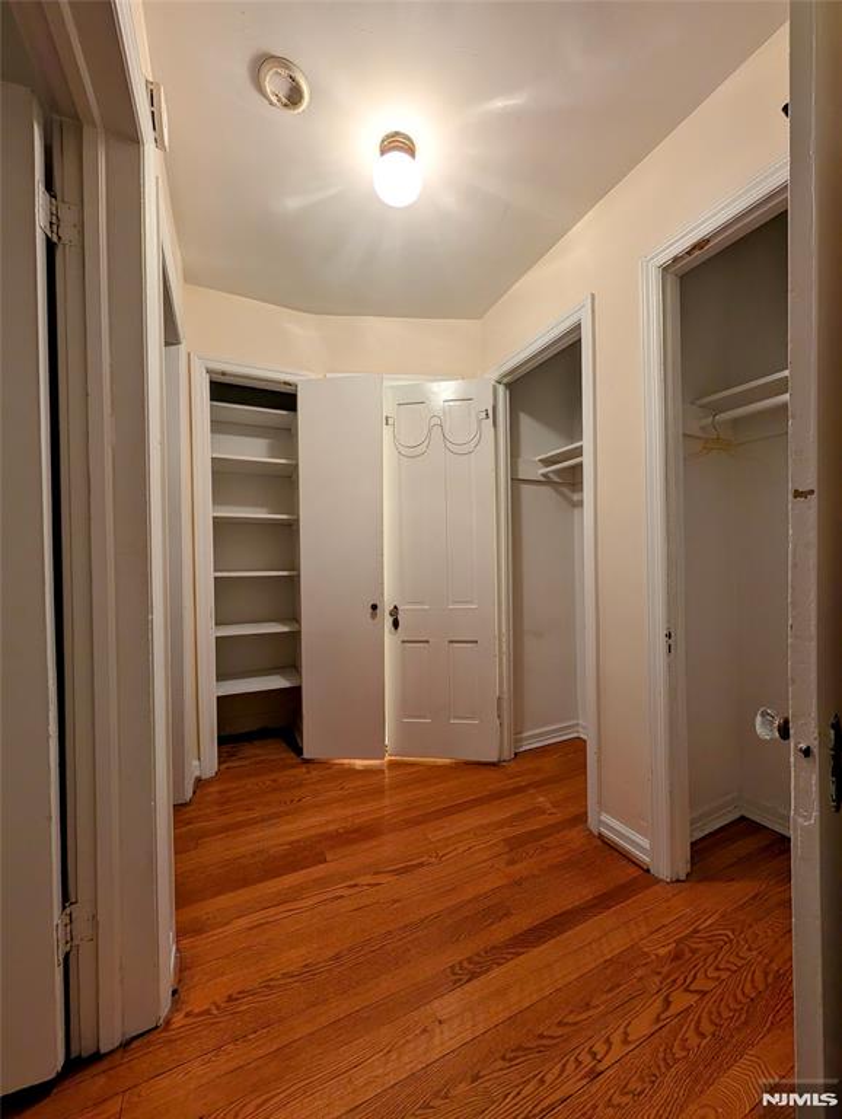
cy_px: 560
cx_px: 421
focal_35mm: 12
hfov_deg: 94.6
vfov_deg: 110.5
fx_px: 388
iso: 59
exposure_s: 1/30
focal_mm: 2.02
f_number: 1.7
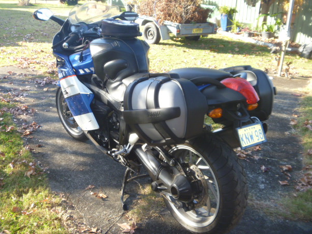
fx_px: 334
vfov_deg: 38.7
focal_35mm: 37
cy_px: 111
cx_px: 154
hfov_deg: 50.1
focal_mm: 6.3
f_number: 3.5
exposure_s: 1/80
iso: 100
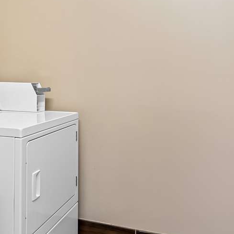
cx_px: 69
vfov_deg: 51.0
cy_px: 104
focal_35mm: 32
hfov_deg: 49.7
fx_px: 245
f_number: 8
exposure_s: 1/1.25
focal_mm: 18
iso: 160
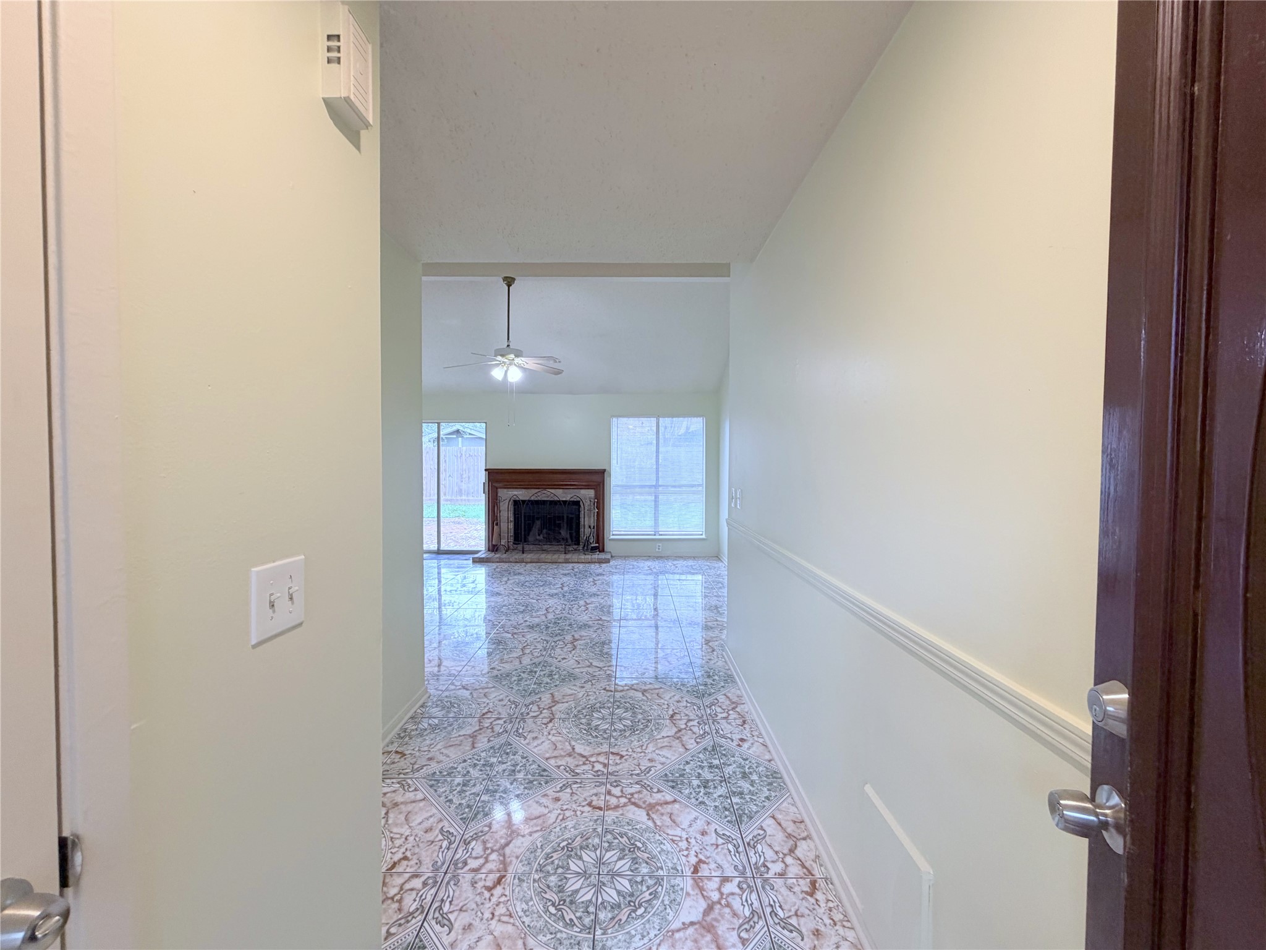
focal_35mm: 14
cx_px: 633
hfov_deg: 102.1
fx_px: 512
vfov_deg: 85.7
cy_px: 475
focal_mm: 2.22
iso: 200
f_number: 2.2
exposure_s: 1/60
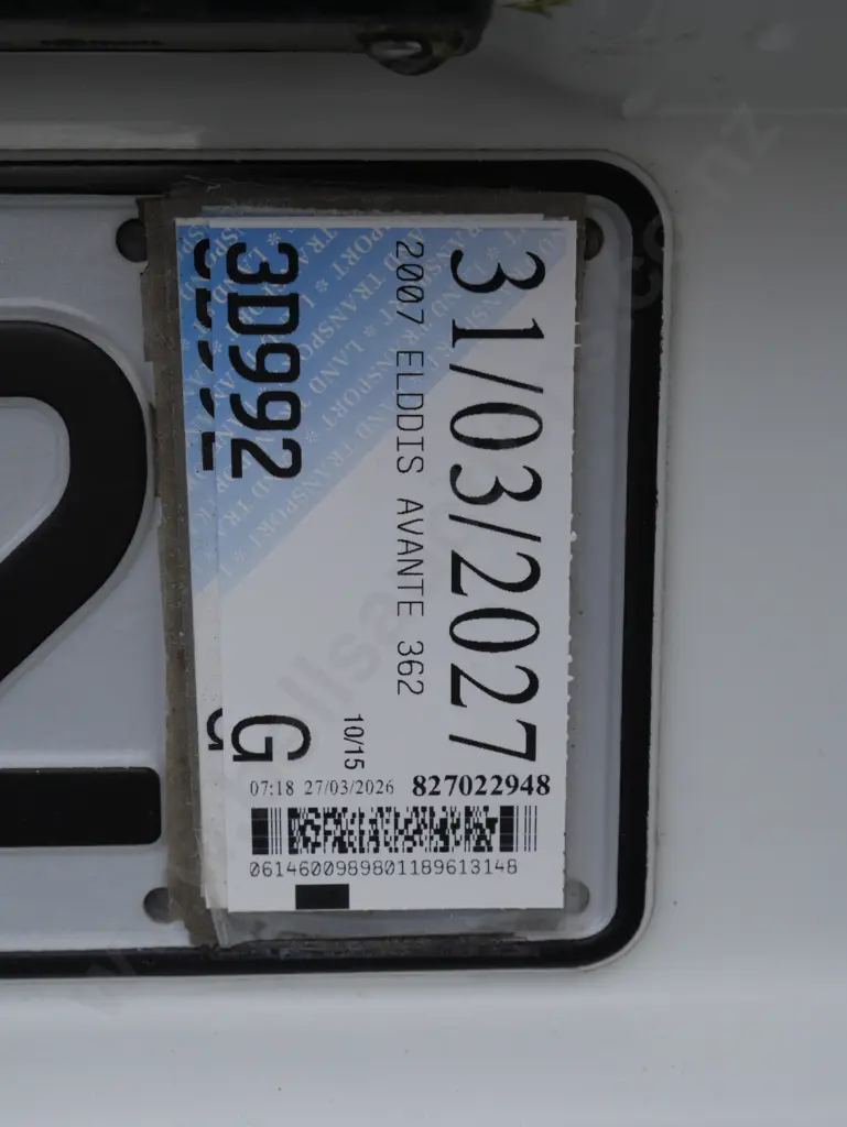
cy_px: 564
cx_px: 424
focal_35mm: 46
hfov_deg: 31.5
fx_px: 1499
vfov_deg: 41.2
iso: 200
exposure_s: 1/200
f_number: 7.1
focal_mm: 23
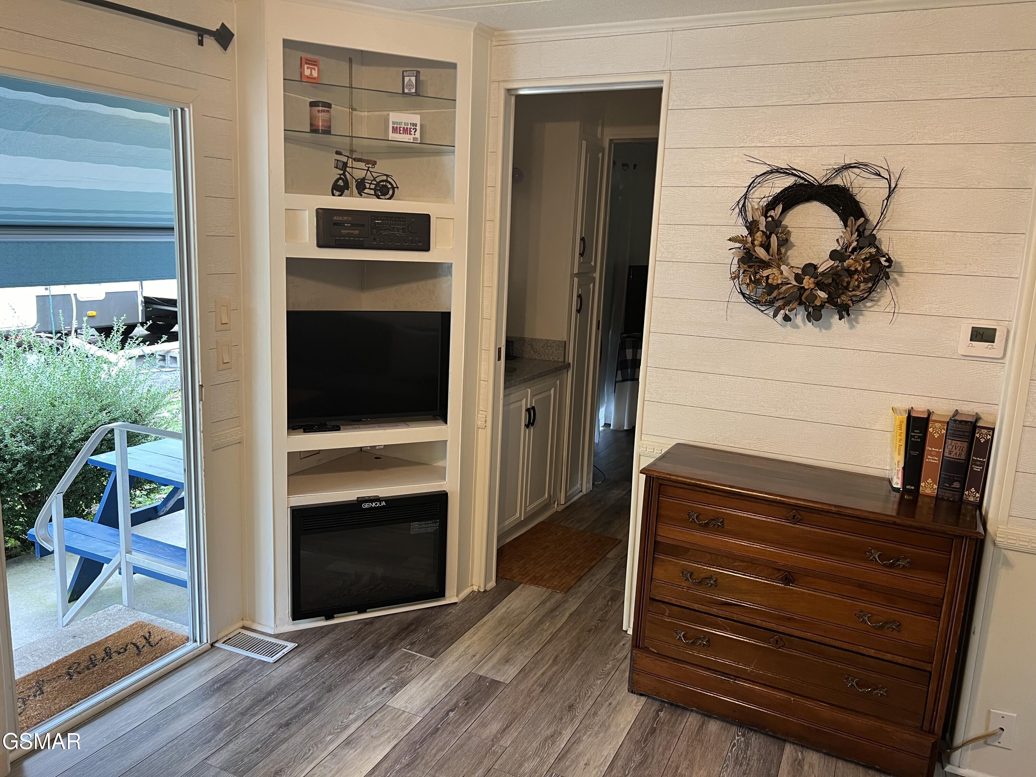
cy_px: 388
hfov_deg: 67.3
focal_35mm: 26
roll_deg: -2.5
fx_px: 778
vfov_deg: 53.1
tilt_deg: -10.9
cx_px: 518
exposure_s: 1/60
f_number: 1.5
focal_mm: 5.7
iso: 125
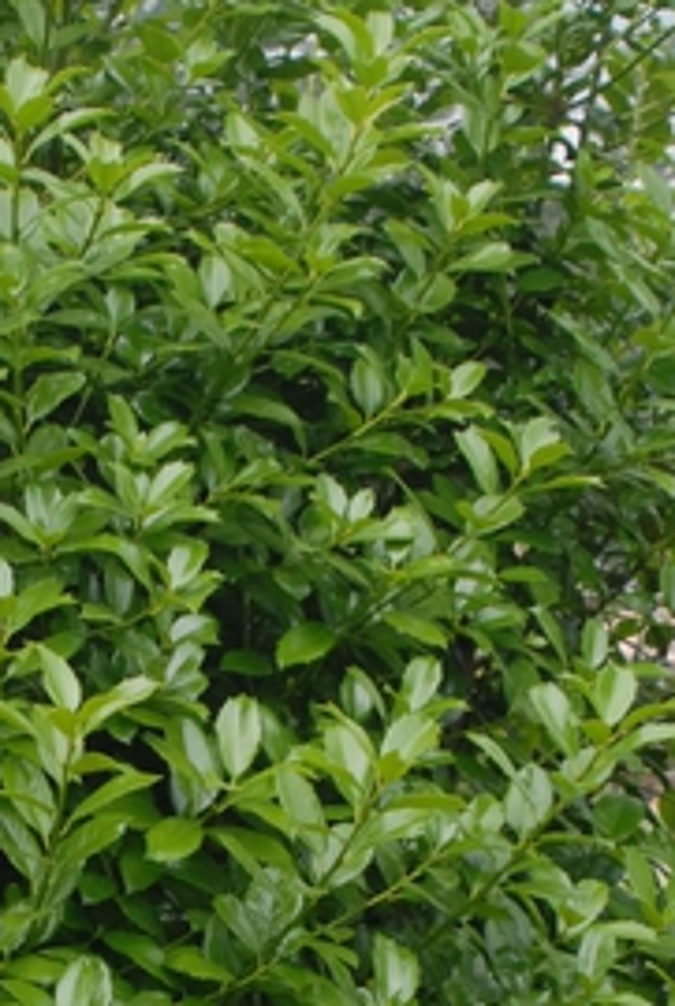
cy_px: 984
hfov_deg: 8.6
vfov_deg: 12.8
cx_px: 99
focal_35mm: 159
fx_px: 4454
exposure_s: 1/160
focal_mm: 28
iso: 400
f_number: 6.3
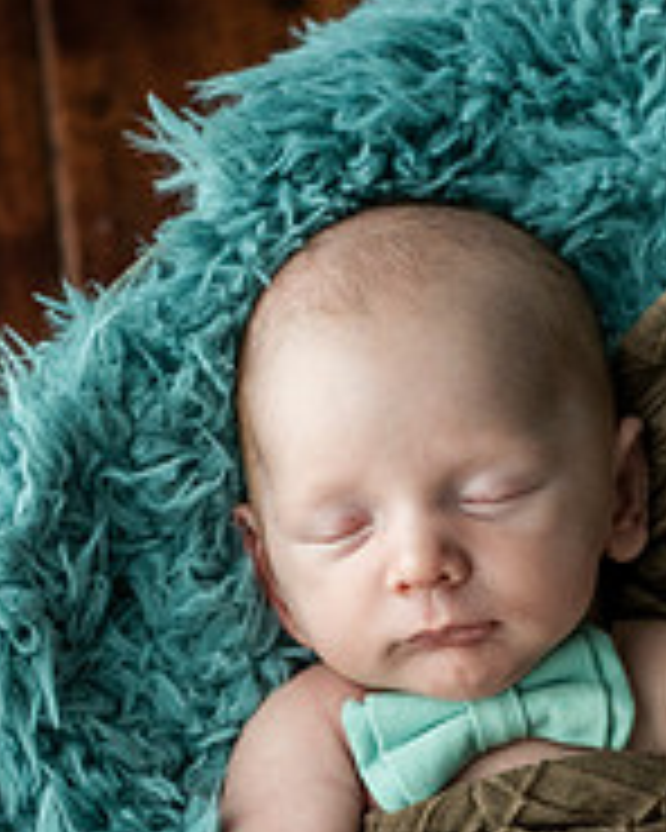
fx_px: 3671
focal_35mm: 149
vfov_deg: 12.8
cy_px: 776
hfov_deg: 10.3
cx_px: 706
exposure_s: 1/400
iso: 1000
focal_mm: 50
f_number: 3.2
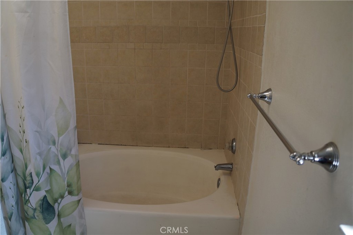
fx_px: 265
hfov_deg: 67.4
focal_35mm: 27
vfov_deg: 47.9
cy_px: 118
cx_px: 176
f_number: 4
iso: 200
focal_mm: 18
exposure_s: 1/160
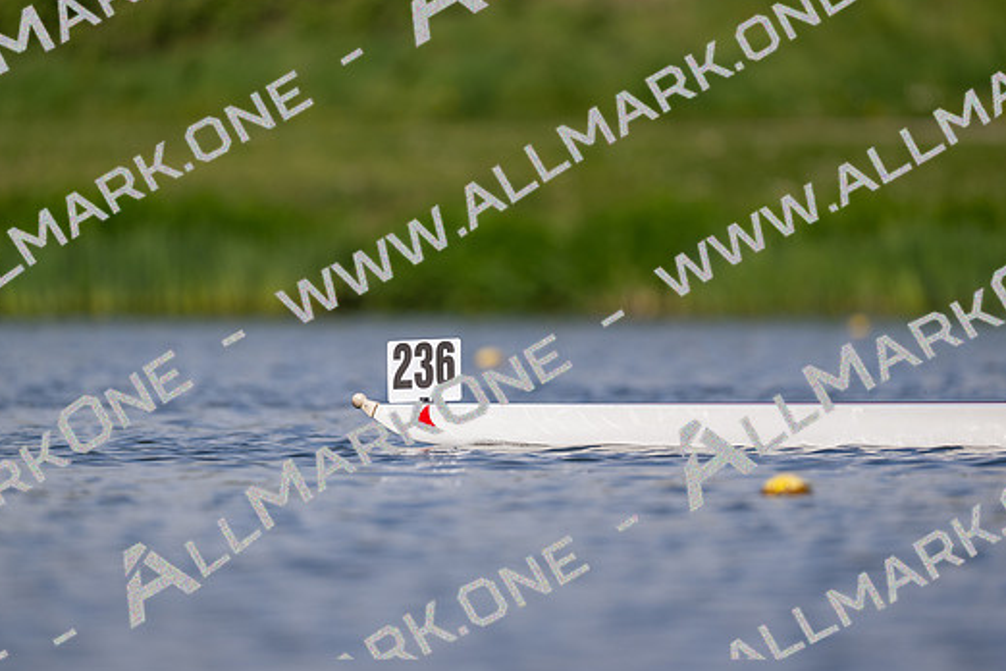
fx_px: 18637
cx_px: 515
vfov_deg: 2.1
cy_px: 329
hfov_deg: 3.1
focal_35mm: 667
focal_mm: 600
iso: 220
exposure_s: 1/2500
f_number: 4
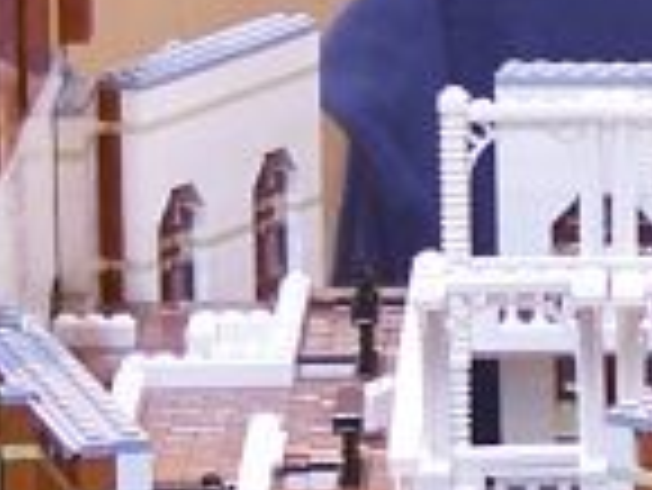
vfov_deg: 4.1
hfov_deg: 5.5
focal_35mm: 359
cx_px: 531
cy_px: 288
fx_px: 6767
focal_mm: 8.5
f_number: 3
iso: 80
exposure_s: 1/3
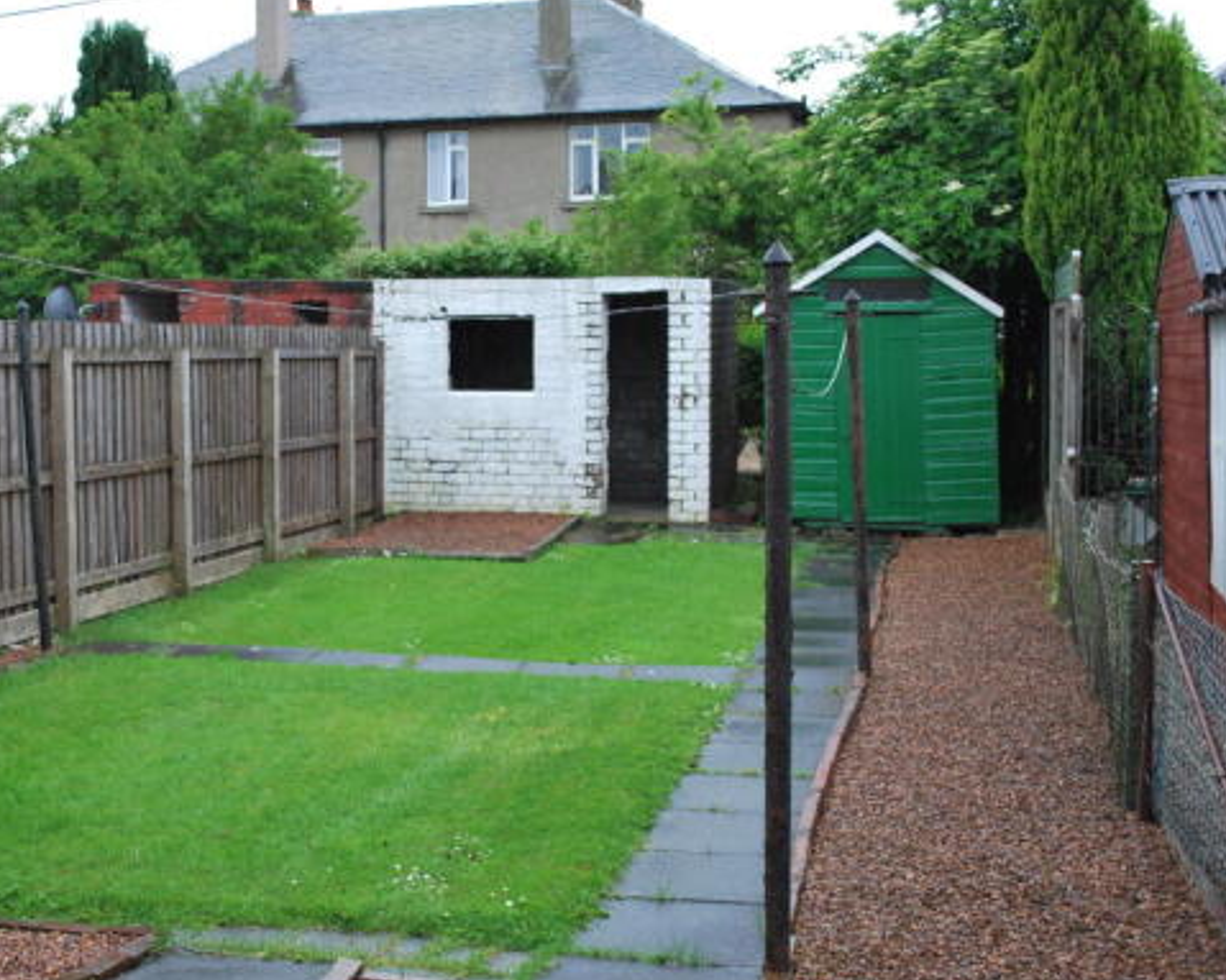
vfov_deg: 30.2
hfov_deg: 36.9
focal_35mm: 50
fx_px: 1814
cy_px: 447
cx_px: 403
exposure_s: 1/100
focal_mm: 26
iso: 200
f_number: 5
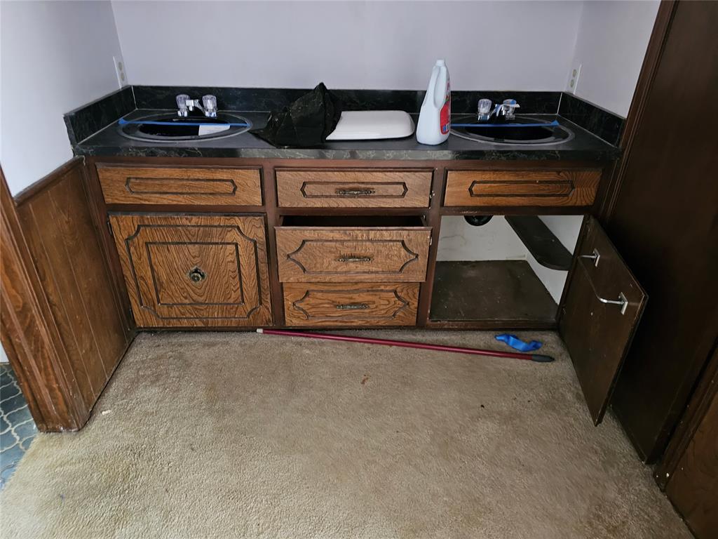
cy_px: 270
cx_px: 359
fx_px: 477
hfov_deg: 73.9
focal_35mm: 23
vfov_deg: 58.9
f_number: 1.7
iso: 1250
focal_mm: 6.3
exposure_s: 1/24
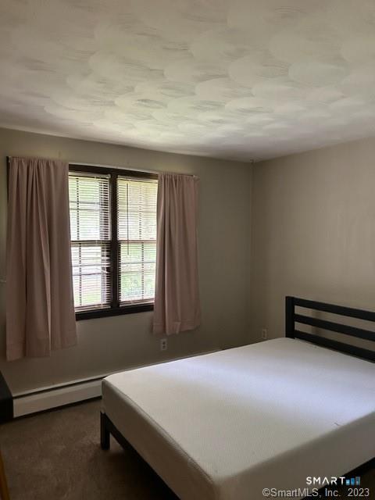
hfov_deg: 53.1
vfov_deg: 67.3
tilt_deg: -4.9
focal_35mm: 26
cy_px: 250
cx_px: 188
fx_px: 376
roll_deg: +1.4
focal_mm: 5.7
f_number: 1.5
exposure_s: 1/60
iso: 400
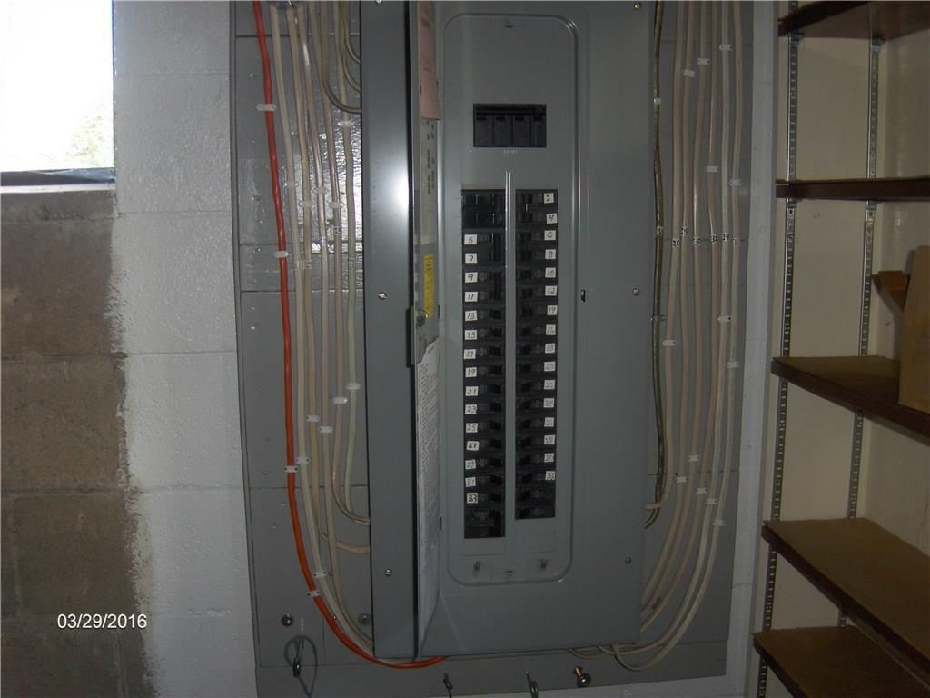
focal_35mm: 35
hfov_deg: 52.6
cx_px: 465
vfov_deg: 40.7
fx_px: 940
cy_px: 349
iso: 100
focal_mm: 7.5
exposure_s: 1/60
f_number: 2.8
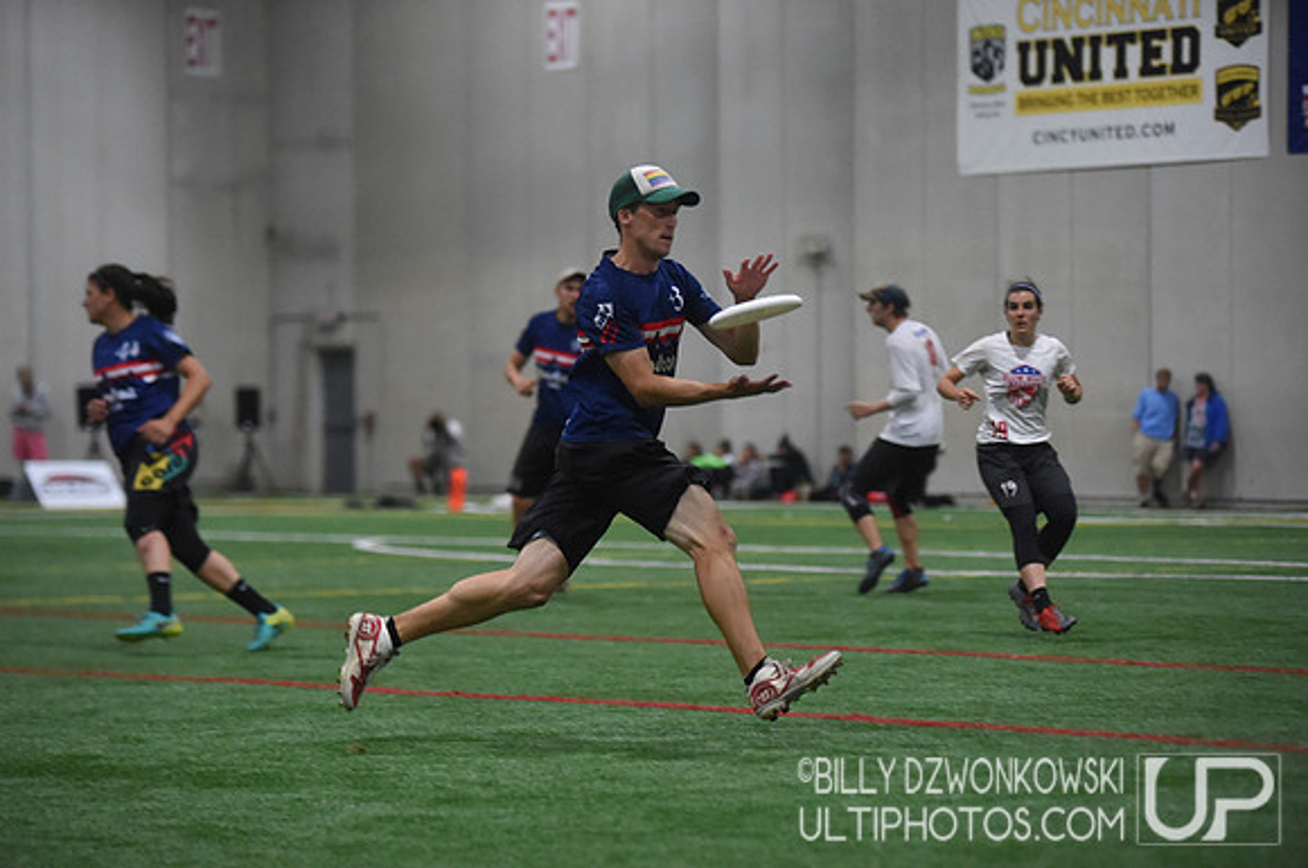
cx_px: 654
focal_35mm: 130
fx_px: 4717
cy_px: 434
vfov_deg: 10.5
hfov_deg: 15.8
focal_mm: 130
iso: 10000
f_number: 2.8
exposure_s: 1/640
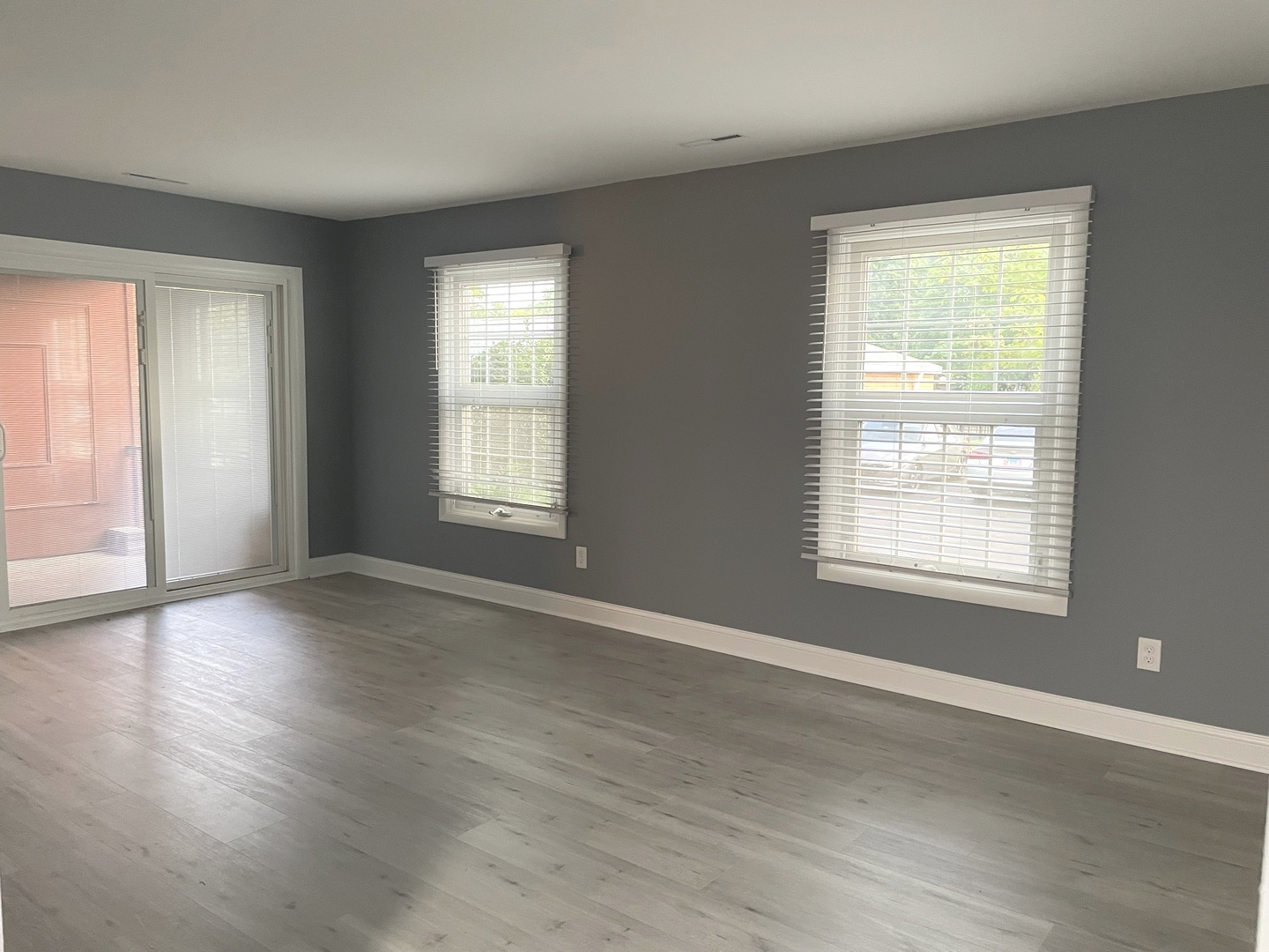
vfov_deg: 53.1
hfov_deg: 67.3
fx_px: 953
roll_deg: -0.1
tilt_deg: -3.5
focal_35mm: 26
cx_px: 634
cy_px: 476
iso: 400
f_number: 1.6
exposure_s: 1/40
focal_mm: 4.2
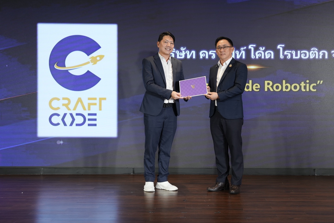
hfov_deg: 36.7
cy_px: 106
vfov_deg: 25.1
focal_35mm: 54
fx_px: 501
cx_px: 202
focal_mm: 43
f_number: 4
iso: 1000
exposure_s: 1/125
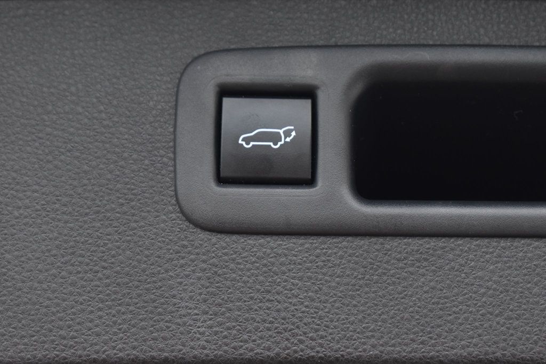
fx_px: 1251
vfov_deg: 16.5
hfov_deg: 24.6
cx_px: 273
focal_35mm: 82
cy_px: 182
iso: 900
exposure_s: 1/15
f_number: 6.3
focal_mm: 55
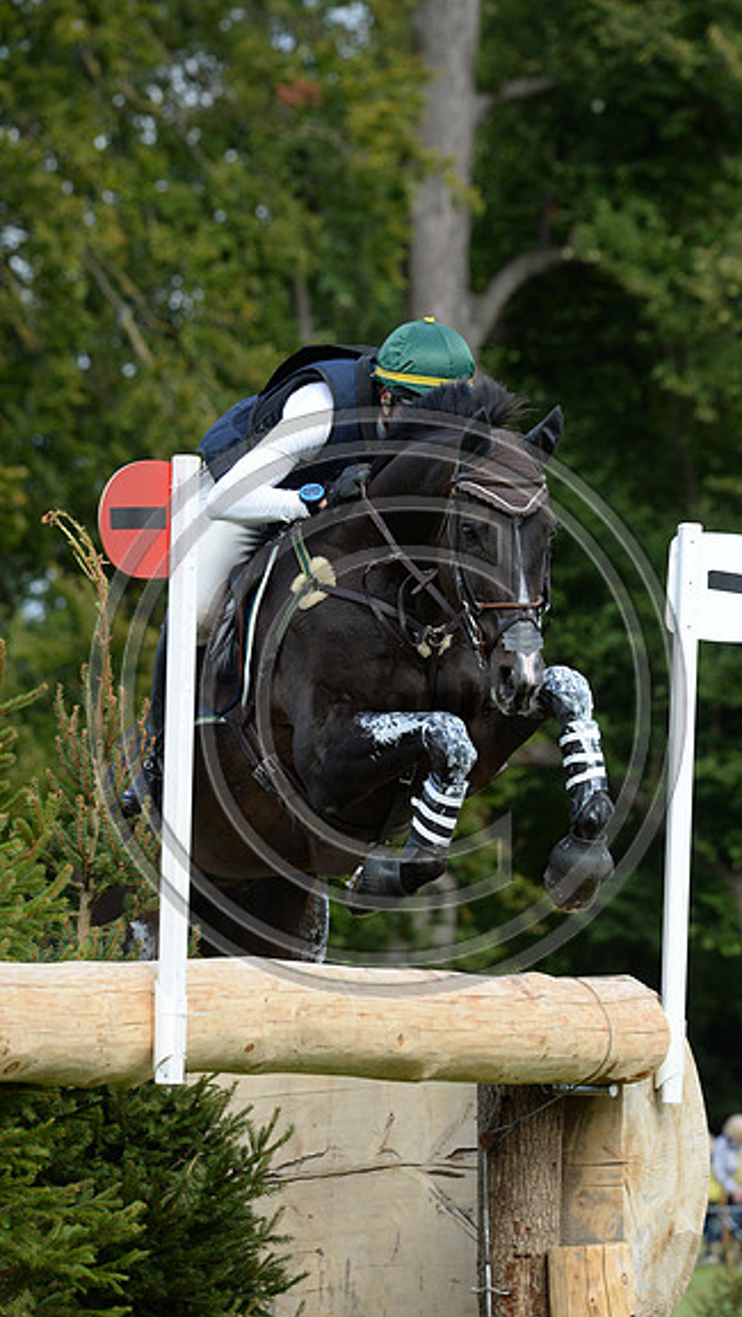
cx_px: 386
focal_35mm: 263
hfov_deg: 4.6
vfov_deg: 8.2
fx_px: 9190
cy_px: 660
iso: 800
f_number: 7.1
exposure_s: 1/1000
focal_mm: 250
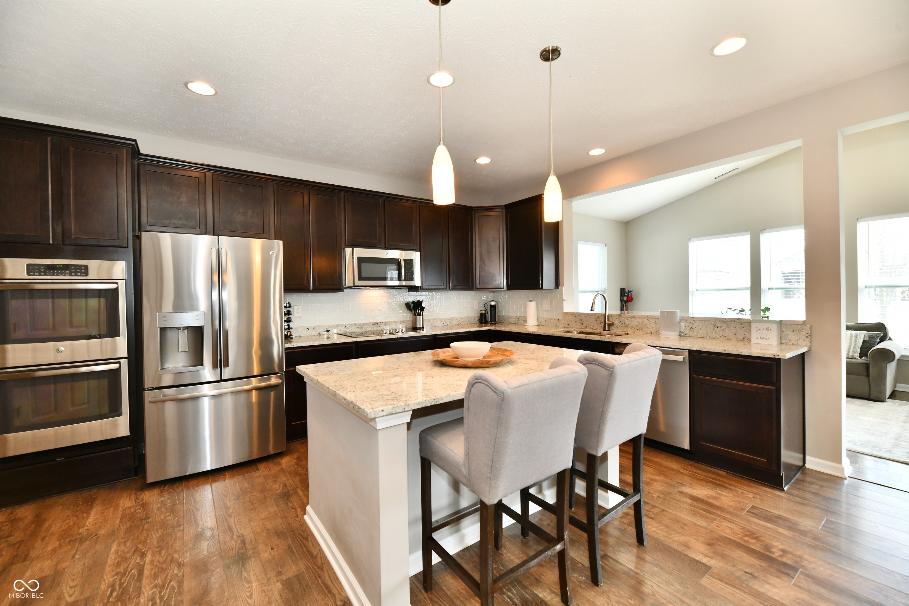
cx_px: 454
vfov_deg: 81.2
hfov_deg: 104.3
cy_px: 303
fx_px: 353
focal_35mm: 14
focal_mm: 14
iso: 640
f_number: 6.3
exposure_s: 1/60
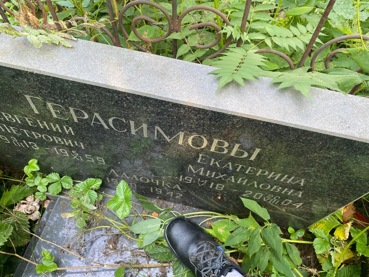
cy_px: 138
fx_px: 277
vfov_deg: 53.1
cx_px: 184
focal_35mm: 26
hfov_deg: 67.3
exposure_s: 1/121
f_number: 1.8
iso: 125
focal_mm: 4.25
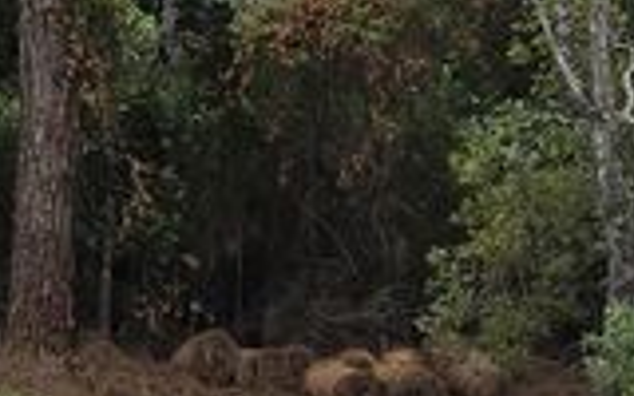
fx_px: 2695
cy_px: 345
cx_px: 178
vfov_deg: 8.4
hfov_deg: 13.4
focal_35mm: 156
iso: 25
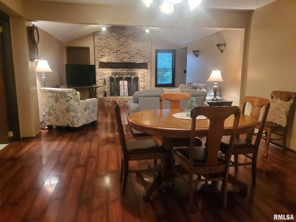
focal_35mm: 26
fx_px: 222
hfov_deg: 67.3
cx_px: 148
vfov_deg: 53.1
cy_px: 111
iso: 500
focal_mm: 4.3
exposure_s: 1/39
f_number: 1.5
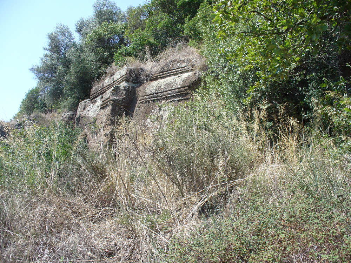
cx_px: 176
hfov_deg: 50.1
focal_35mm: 37
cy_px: 132
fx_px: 375
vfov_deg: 38.7
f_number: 5.6
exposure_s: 1/160
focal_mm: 6.1
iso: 80
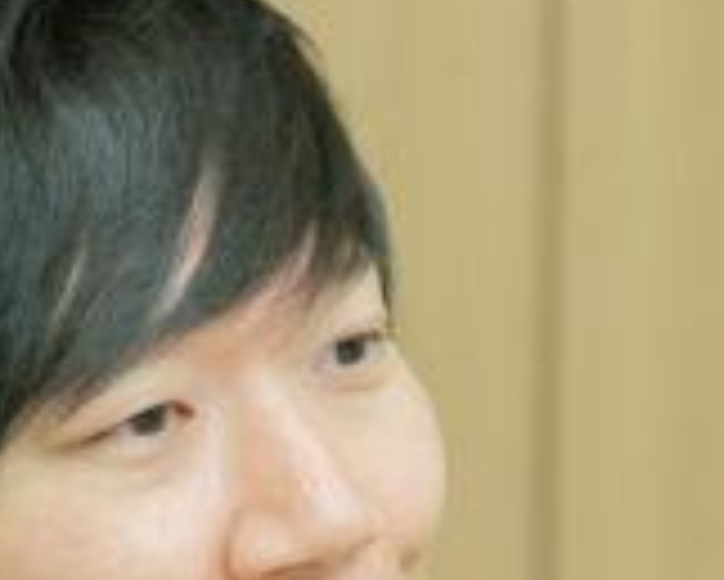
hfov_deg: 3.7
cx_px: 405
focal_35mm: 526
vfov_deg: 2.9
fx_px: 11278
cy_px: 1000
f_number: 2.8
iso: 1600
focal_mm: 88
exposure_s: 1/250
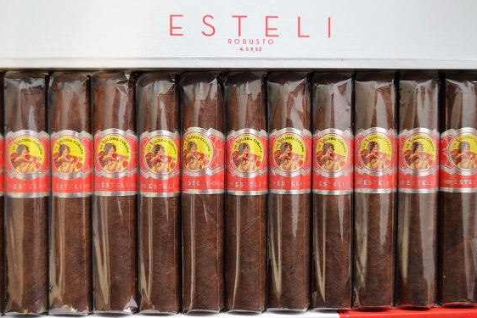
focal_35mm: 52
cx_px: 241
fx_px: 689
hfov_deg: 38.2
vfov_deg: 26.0
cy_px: 159
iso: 3200
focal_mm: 34
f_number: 4.5
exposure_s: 1/30
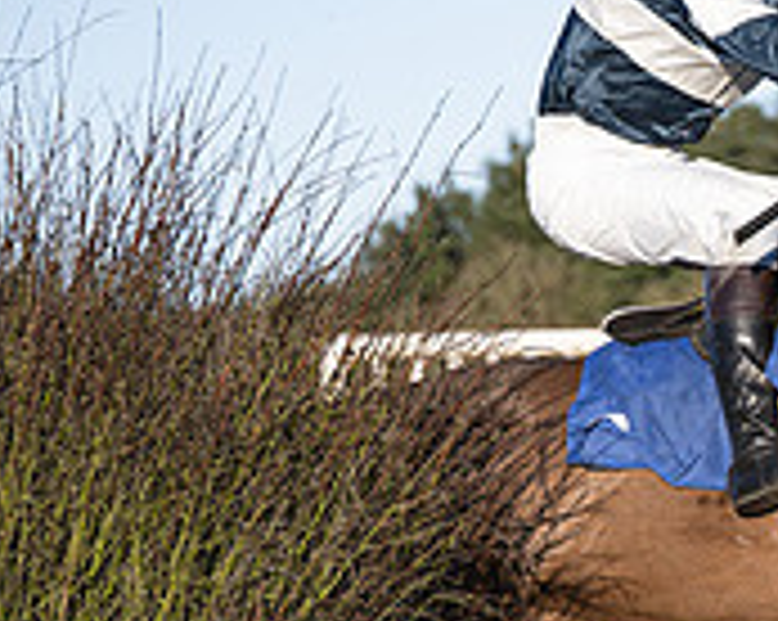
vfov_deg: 5.5
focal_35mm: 281
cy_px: 516
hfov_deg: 6.9
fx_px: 6463
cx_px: 829
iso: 100
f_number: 2.8
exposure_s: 1/2000
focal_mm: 70
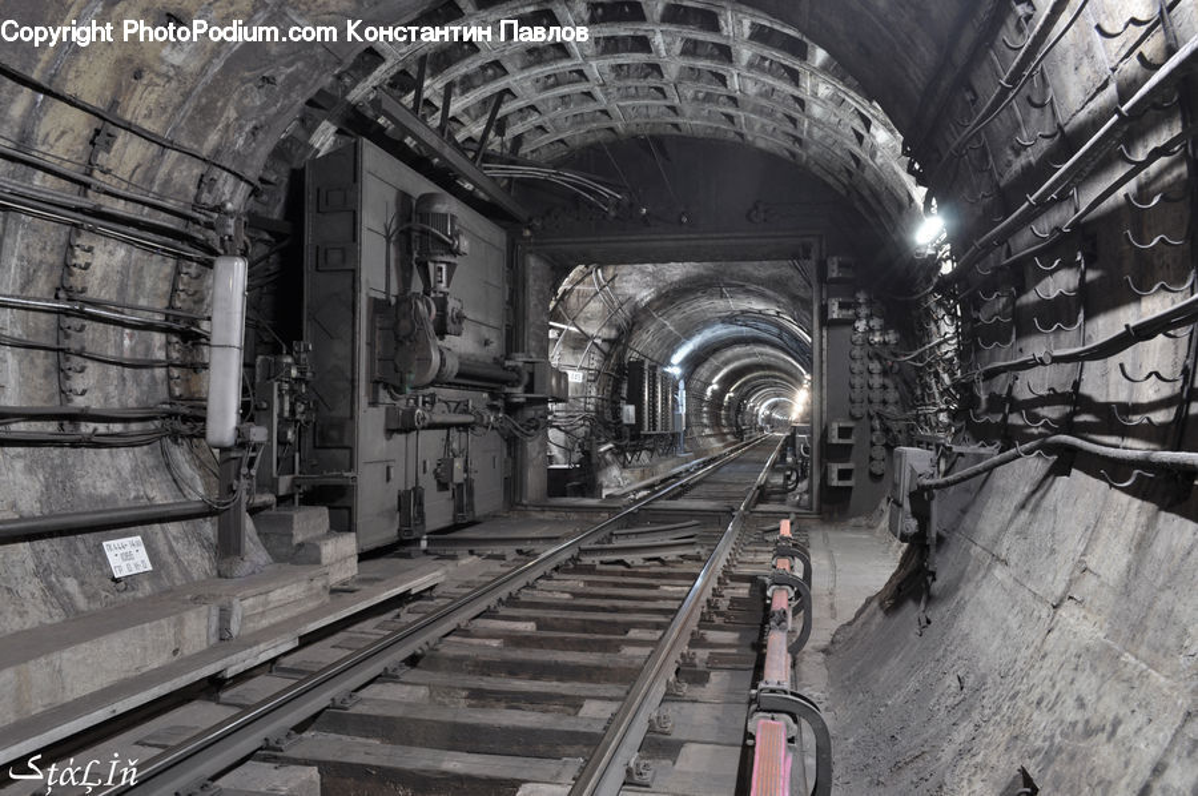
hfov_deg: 67.4
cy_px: 398
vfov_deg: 47.8
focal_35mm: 27
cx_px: 599
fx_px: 898
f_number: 8
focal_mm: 18
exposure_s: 6
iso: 200
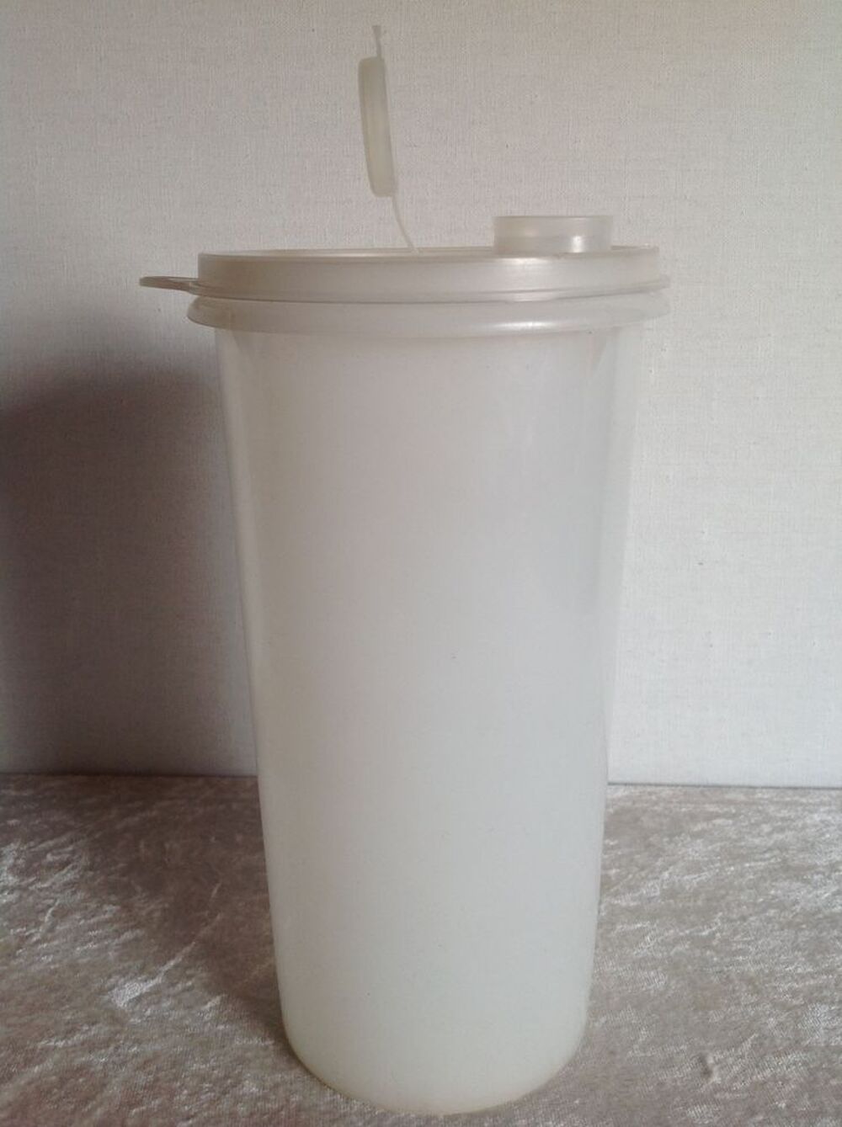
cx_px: 421
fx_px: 1138
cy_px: 564
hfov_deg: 40.6
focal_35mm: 35
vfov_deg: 52.7
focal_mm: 4.28
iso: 50
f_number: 2.4
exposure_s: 1/60
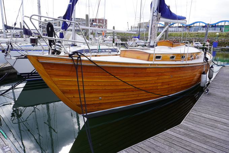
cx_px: 114
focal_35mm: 24
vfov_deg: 53.1
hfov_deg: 73.8
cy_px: 76
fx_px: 153
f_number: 7.1
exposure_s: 1/100
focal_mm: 16
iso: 100
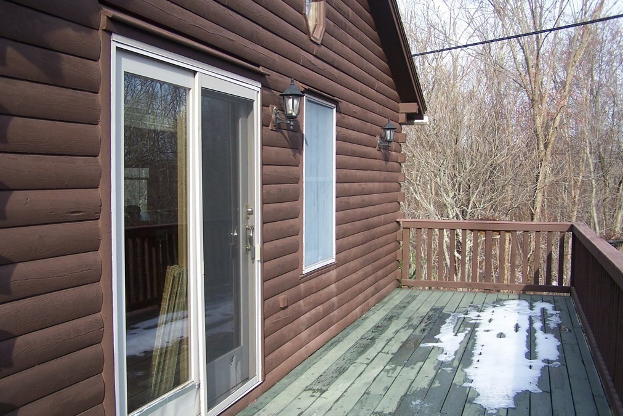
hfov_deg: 48.5
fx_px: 692
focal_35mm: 40
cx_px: 312
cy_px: 207
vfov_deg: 33.4
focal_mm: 6.3
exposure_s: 1/350
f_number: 2.8
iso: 80
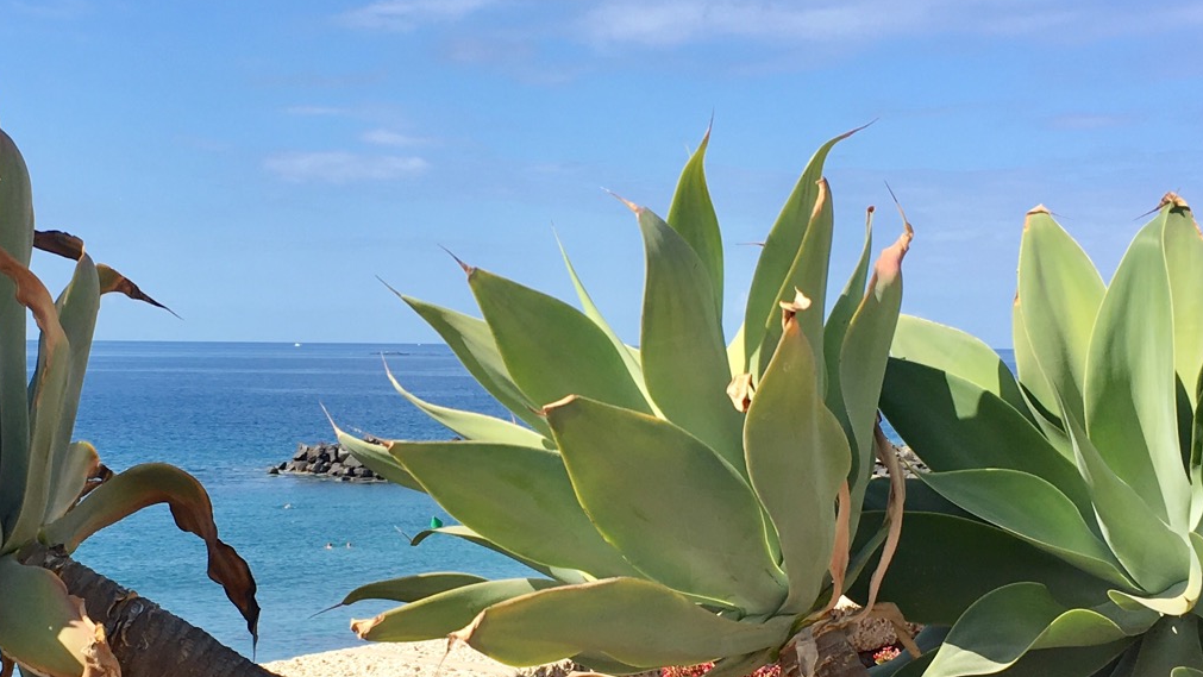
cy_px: 451
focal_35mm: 64
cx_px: 502
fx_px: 2042
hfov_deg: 32.8
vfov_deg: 18.8
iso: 25
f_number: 2.2
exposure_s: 1/1040
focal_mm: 4.15
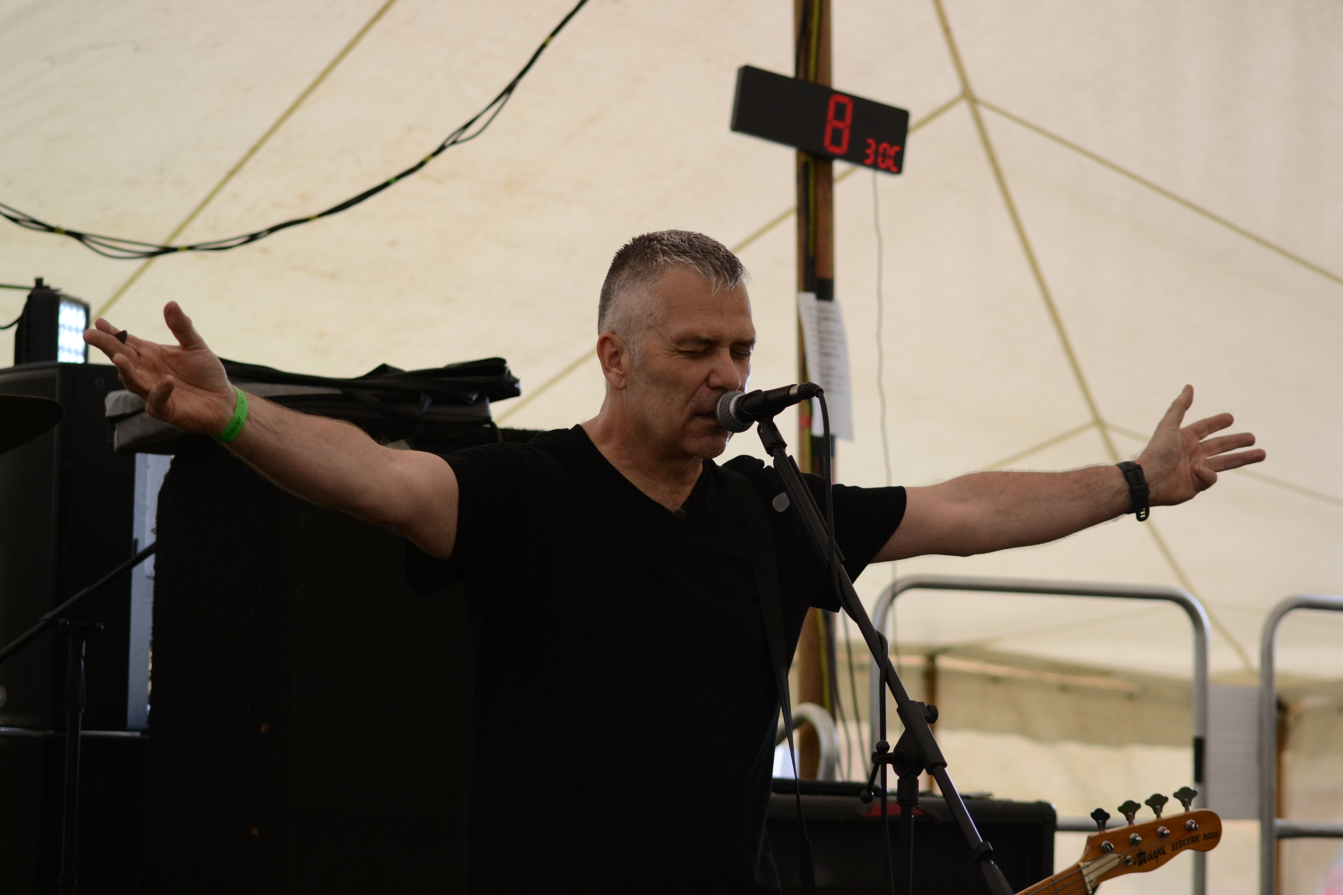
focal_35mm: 105
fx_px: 3917
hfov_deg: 19.5
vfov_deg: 13.0
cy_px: 448
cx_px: 672
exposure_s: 1/1250
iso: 800
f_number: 4
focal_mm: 70
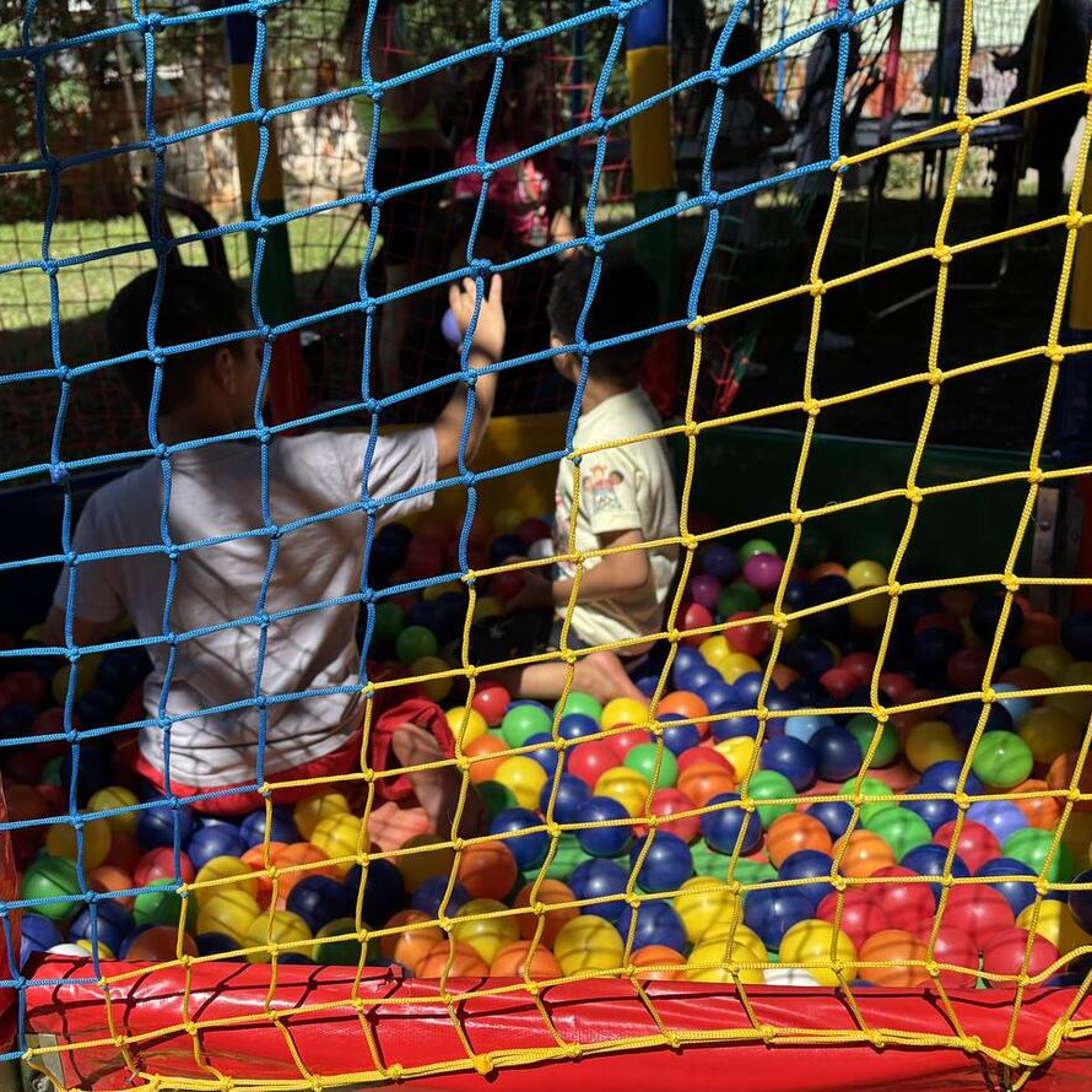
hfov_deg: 51.8
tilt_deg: -20.4
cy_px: 548
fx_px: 1106
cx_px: 385
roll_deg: +4.0
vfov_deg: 52.5
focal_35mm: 31
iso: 50
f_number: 1.6
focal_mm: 5.96
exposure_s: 1/1522
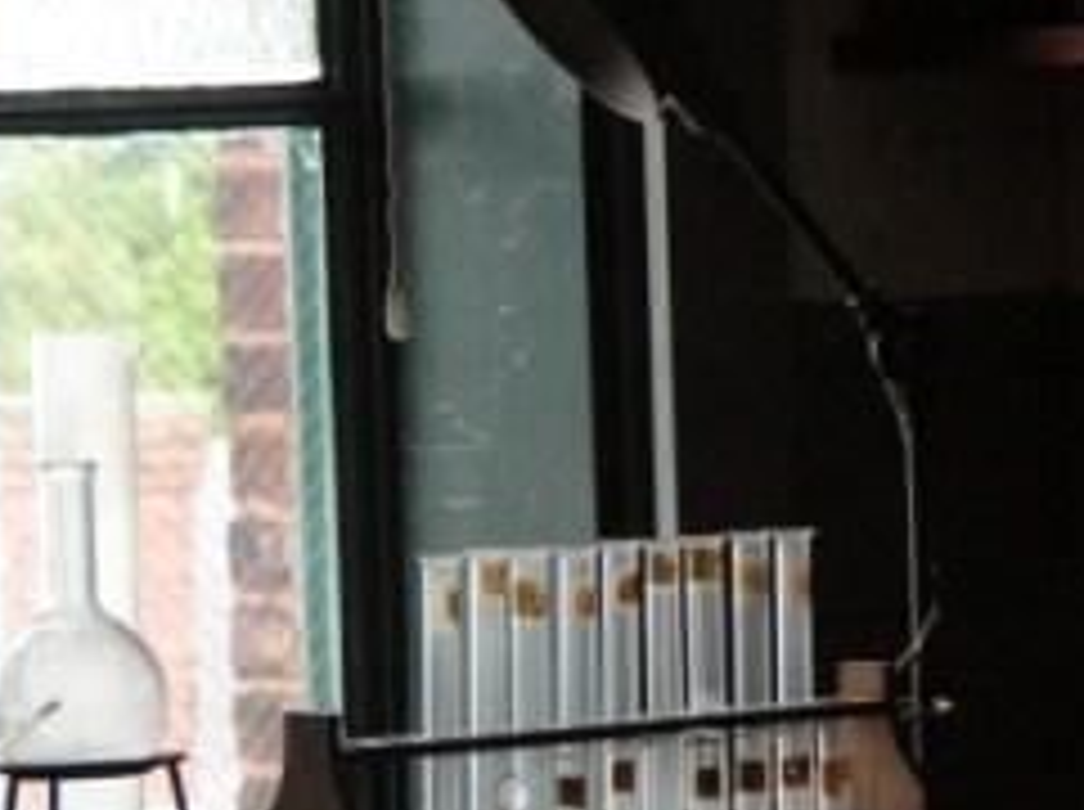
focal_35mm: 365
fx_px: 11413
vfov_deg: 4.1
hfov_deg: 5.4
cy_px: 592
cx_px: 535
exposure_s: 1/95
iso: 200
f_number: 4
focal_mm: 32.4
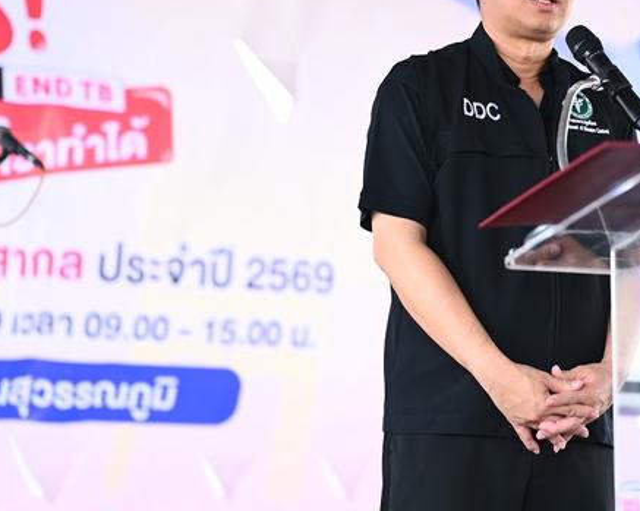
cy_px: 163
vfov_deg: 10.6
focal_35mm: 146
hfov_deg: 13.2
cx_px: 416
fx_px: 2764
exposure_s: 1/1000
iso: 250
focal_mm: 85
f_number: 1.8
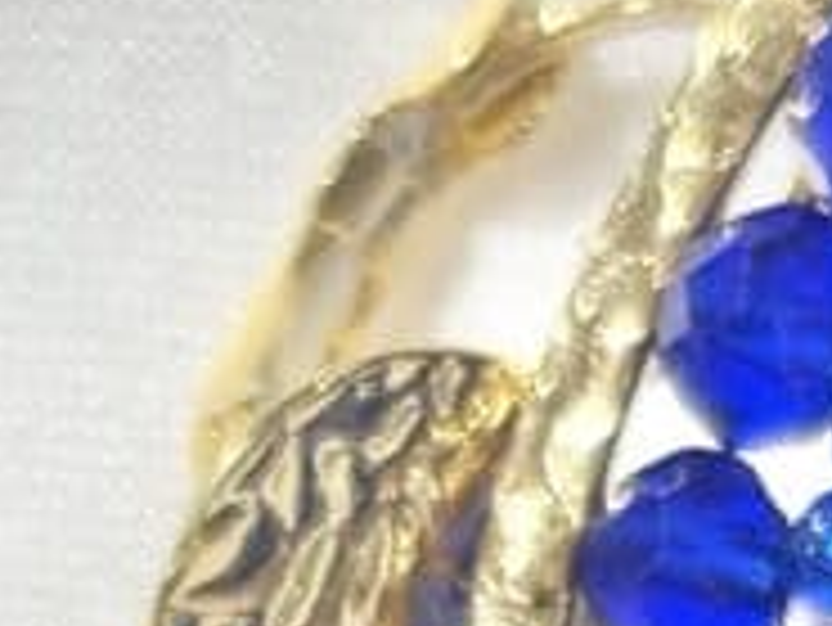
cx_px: 103
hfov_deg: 6.9
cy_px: 2058
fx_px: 6927
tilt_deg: -58.7
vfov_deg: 4.9
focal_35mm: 288
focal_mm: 5.96
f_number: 1.6
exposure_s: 1/128
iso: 25
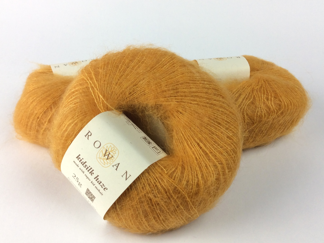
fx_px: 300
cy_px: 122
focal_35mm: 32
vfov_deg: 44.2
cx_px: 162
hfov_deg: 56.8
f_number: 2.4
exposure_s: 1/100
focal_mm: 3.3
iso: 32
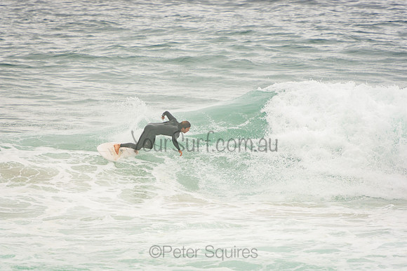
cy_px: 136
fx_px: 5258
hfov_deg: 4.4
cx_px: 204
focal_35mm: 465
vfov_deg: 3.0
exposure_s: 1/1250
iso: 200
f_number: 5.6
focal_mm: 310
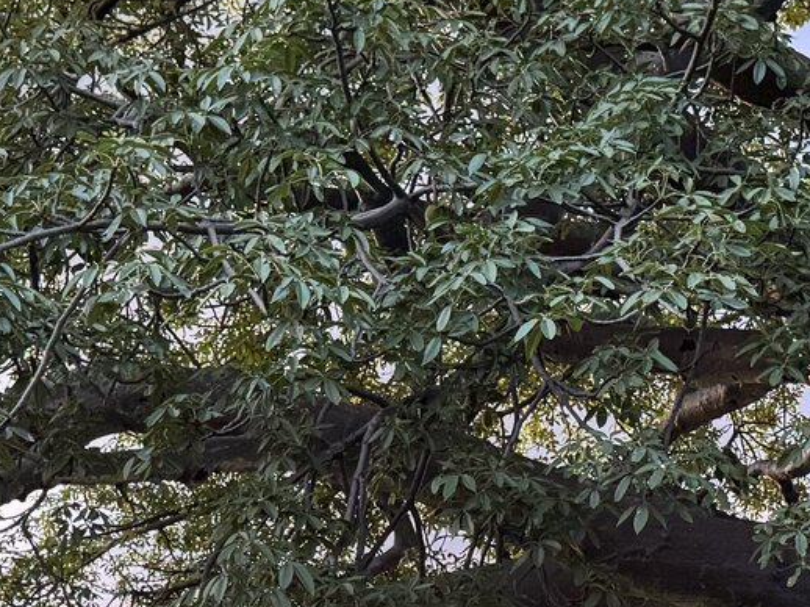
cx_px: 544
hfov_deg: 21.9
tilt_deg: +11.4
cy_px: 707
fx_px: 2082
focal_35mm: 89
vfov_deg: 16.0
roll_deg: +0.0
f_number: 1.78
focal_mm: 6.76
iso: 640
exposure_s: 1/33
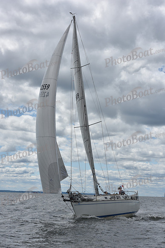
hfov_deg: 19.5
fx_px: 481
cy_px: 124
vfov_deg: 28.8
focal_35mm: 70
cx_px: 82
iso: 250
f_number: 11
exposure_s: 1/800
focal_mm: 70
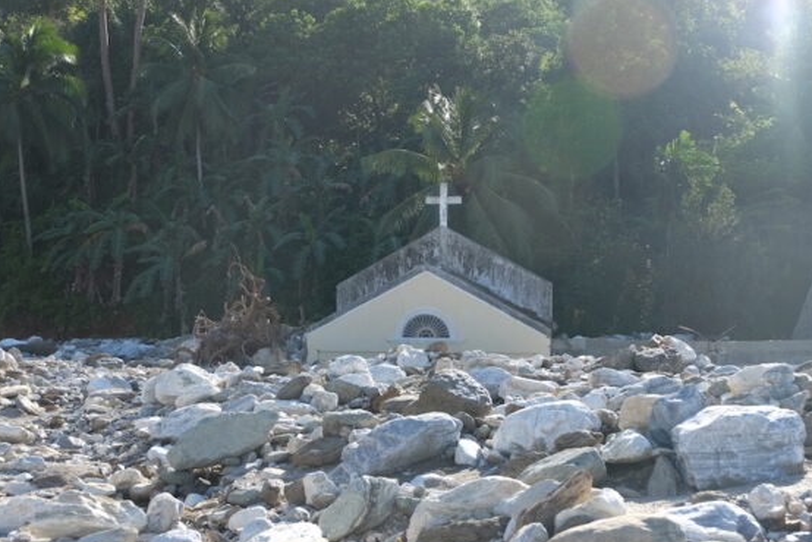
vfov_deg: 28.1
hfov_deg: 40.8
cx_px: 509
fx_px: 1083
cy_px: 247
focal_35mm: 48
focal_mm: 25.6
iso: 200
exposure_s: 1/500
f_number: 4.5
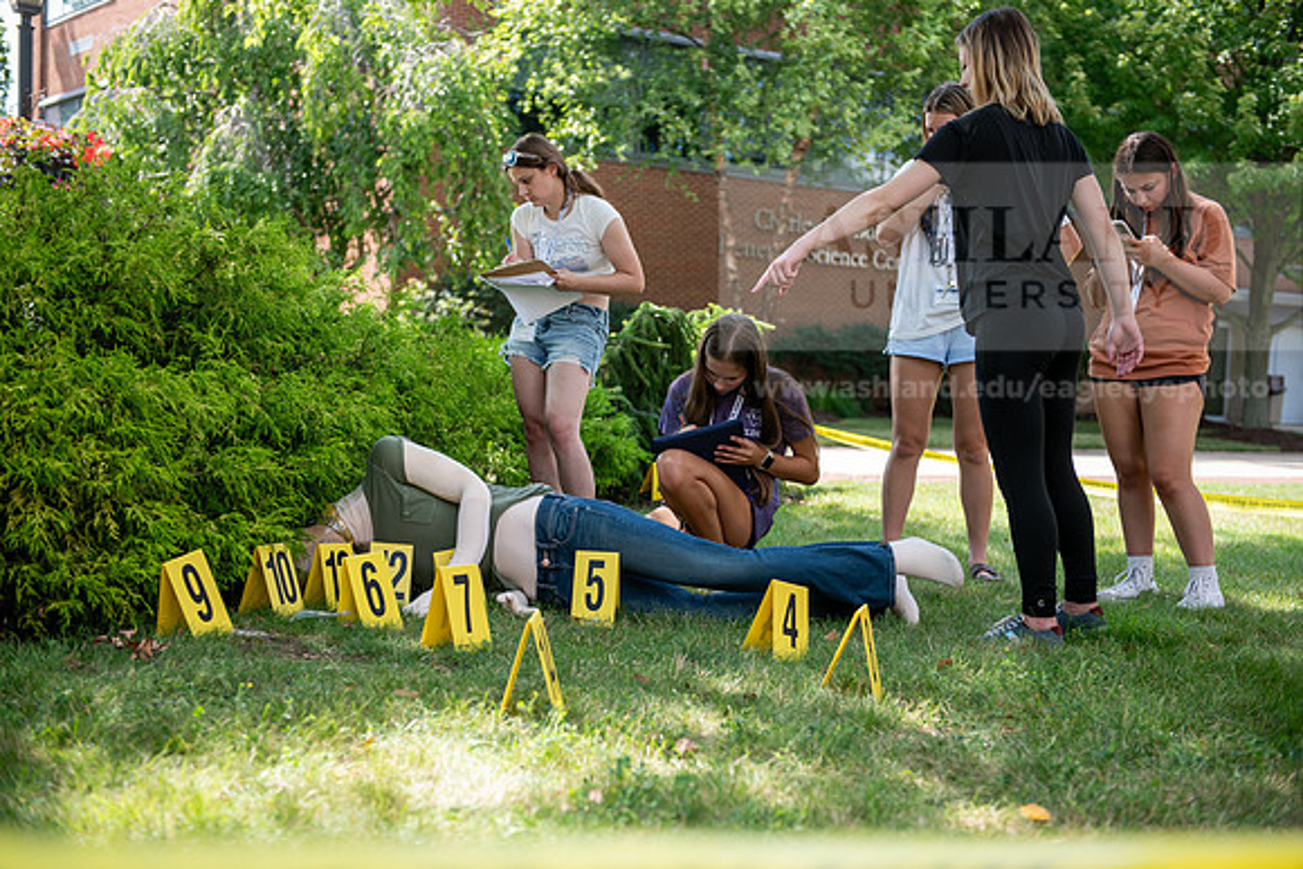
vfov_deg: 27.0
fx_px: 1810
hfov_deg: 39.6
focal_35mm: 50
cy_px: 434
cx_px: 652
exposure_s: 1/400
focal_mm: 50
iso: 160
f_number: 3.2
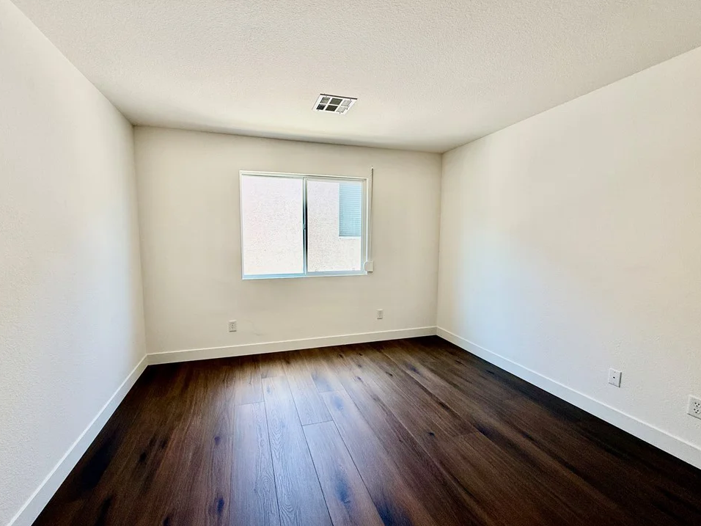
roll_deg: +0.0
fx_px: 304
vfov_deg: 81.7
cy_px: 265
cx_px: 332
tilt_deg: -5.0
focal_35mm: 15
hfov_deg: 98.1
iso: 64
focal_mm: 2.22
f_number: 2.2
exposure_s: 1/113
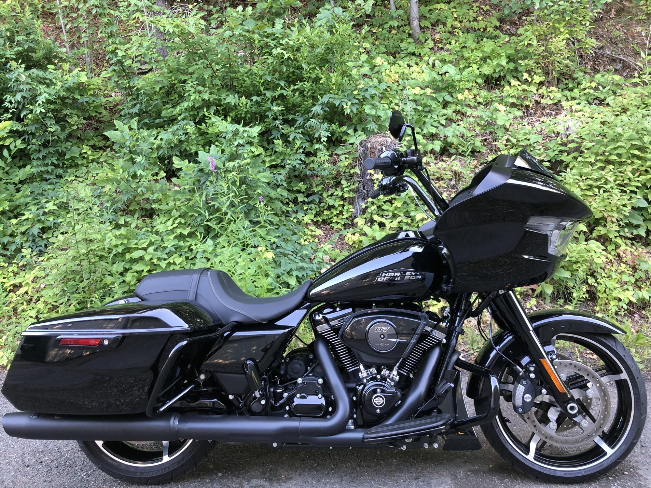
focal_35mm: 28
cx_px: 326
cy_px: 244
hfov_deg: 63.4
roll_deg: +3.5
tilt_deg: -5.1
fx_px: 527
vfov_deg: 49.7
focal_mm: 4
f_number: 1.8
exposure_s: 1/24
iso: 40
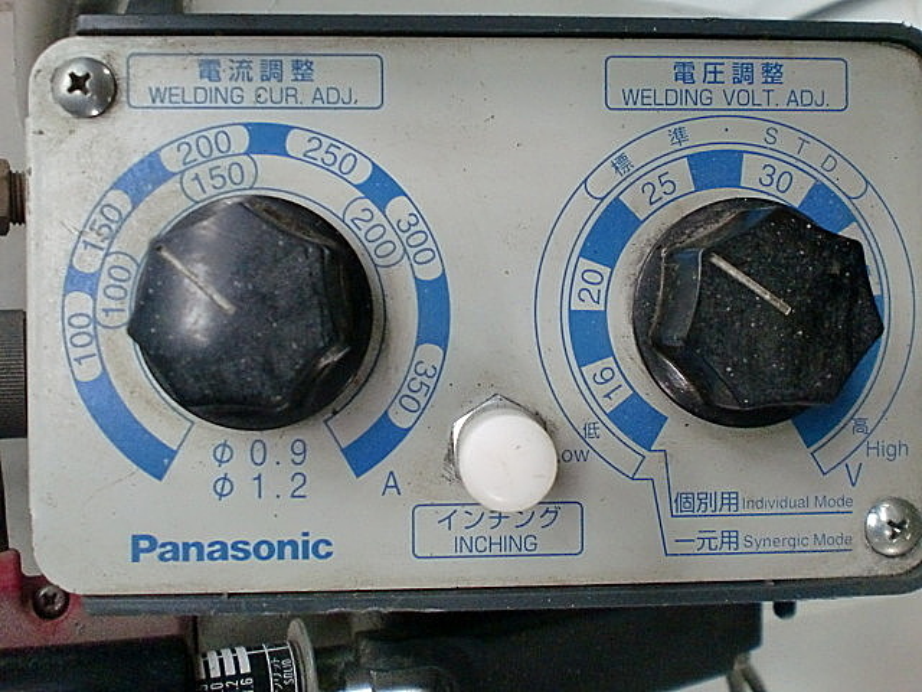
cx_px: 461
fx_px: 932
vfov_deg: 40.7
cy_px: 346
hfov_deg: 52.6
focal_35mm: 35
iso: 500
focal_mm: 6.3
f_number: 3.1
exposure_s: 1/60
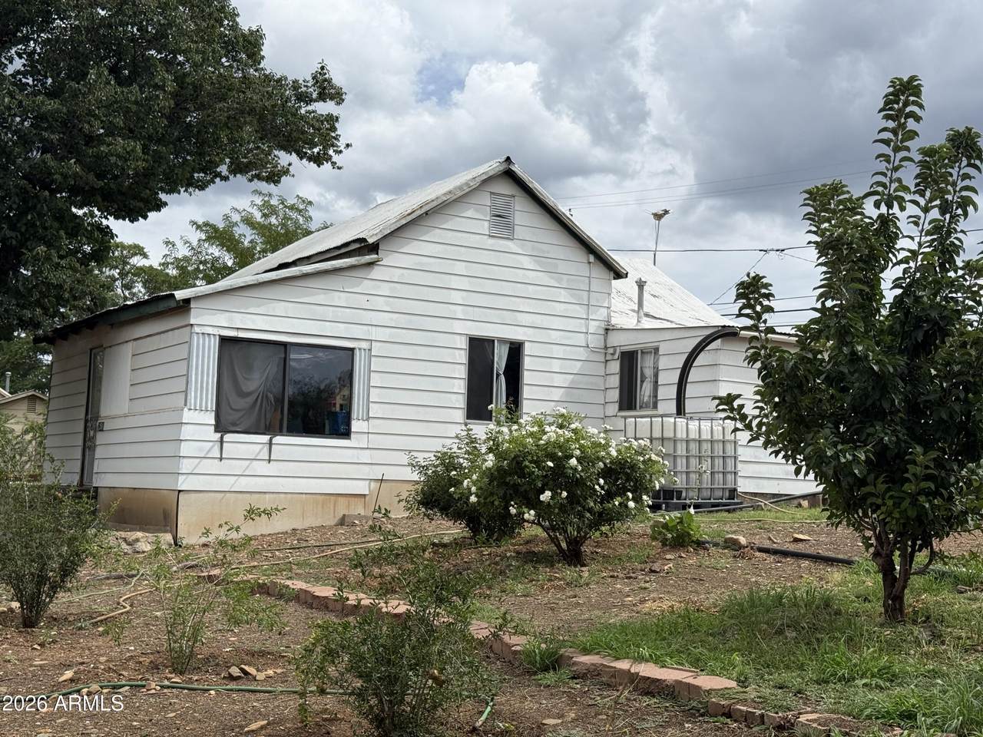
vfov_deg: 30.3
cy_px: 368
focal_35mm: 48
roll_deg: -2.3
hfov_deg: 39.7
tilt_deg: +5.5
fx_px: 1363
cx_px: 492
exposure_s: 1/7874
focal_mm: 6.76
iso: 100
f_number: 1.78
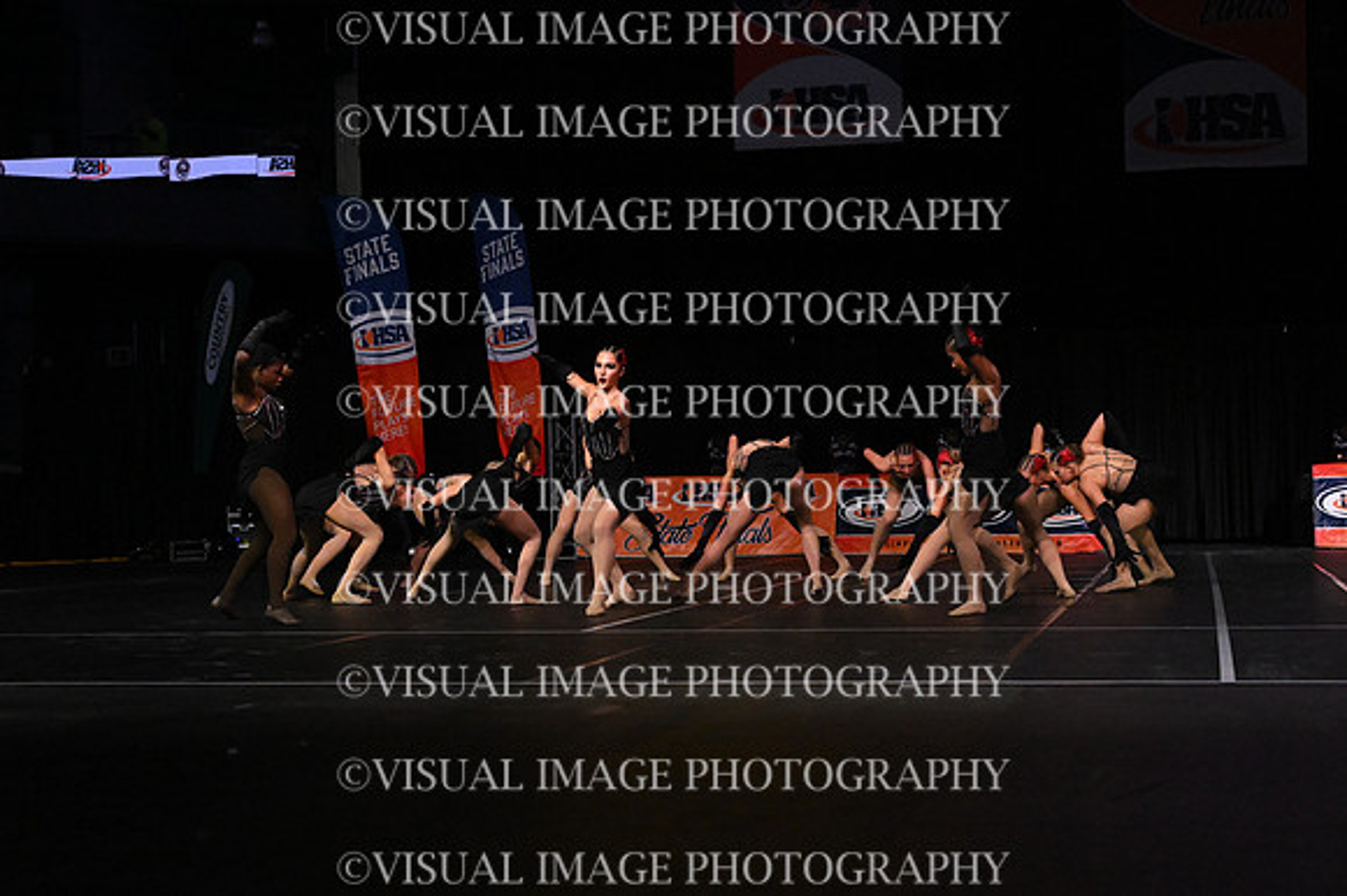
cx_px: 674
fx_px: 2244
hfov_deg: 33.4
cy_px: 448
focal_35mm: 60
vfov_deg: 22.6
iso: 8000
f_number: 4
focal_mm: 40
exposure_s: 1/1000
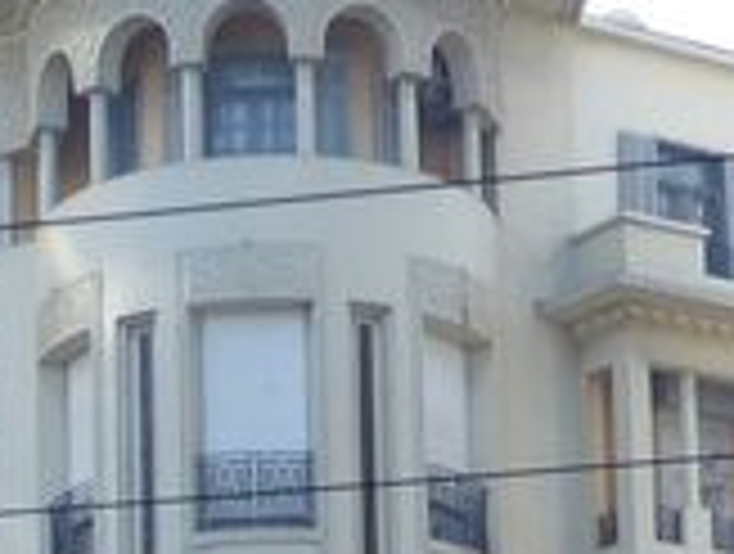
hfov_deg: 10.3
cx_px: 221
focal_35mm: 191
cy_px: 1027
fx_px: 4059
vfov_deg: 7.6
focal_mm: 6.7
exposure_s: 1/200
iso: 80
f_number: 3.7
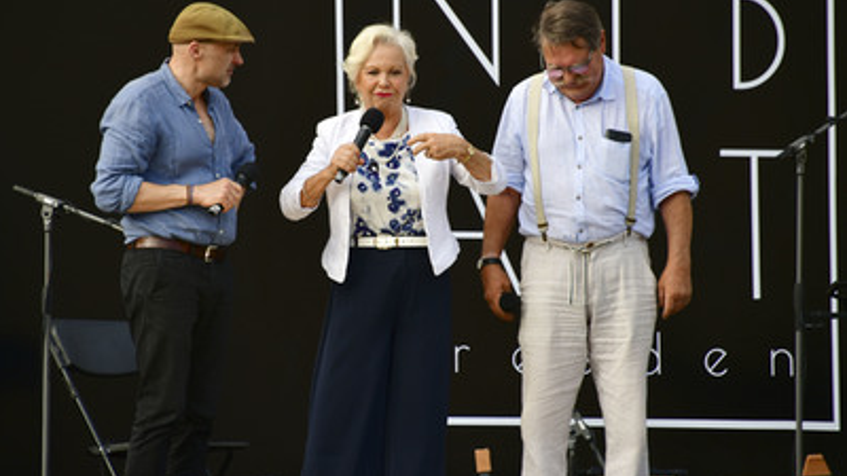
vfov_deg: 3.4
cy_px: 262
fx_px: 7951
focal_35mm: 354
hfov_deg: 6.1
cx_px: 372
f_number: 5.6
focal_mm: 300
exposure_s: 1/640
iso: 200
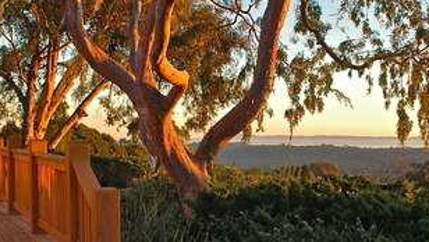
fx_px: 638
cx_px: 196
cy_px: 142
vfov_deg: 21.5
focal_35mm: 56
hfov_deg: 37.2
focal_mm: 20
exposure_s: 1/100
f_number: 5
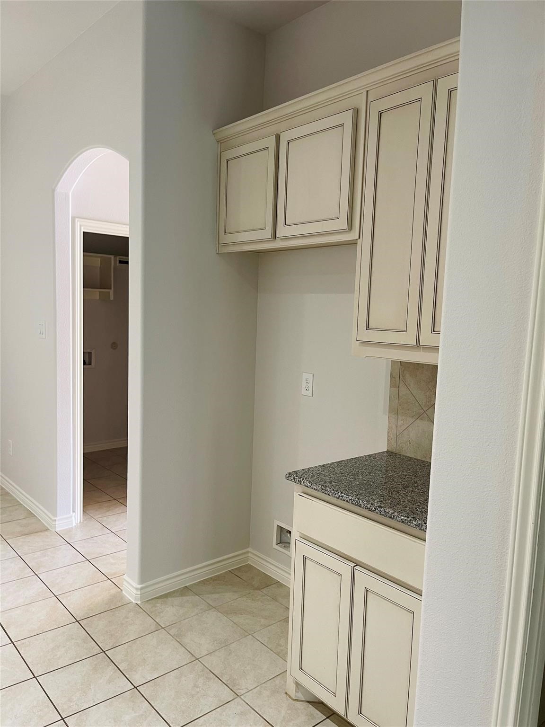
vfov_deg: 67.3
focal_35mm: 26
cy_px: 364
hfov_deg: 53.1
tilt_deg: -5.2
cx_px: 272
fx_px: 546
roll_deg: -3.1
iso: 100
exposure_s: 1/60
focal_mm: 5.1
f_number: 1.6
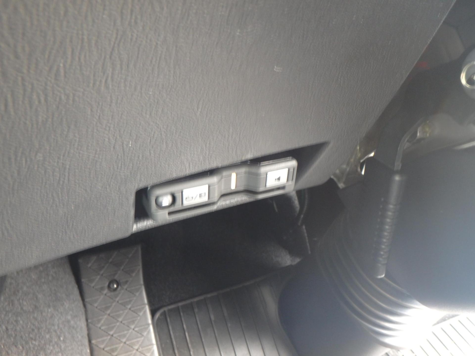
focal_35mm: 29
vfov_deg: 48.2
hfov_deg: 61.7
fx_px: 398
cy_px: 178
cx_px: 238
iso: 400
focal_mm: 5.2
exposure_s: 1/6
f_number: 4.6
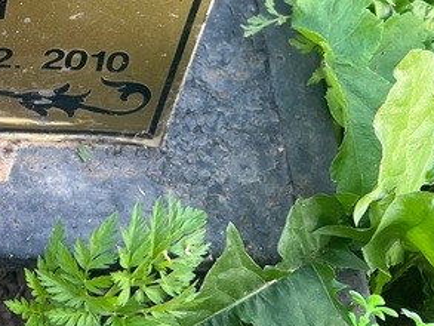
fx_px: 891
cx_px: -142
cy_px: -6
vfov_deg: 20.1
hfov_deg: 23.8
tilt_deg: -68.1
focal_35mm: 71
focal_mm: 5.7
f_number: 1.5
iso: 64
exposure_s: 1/121
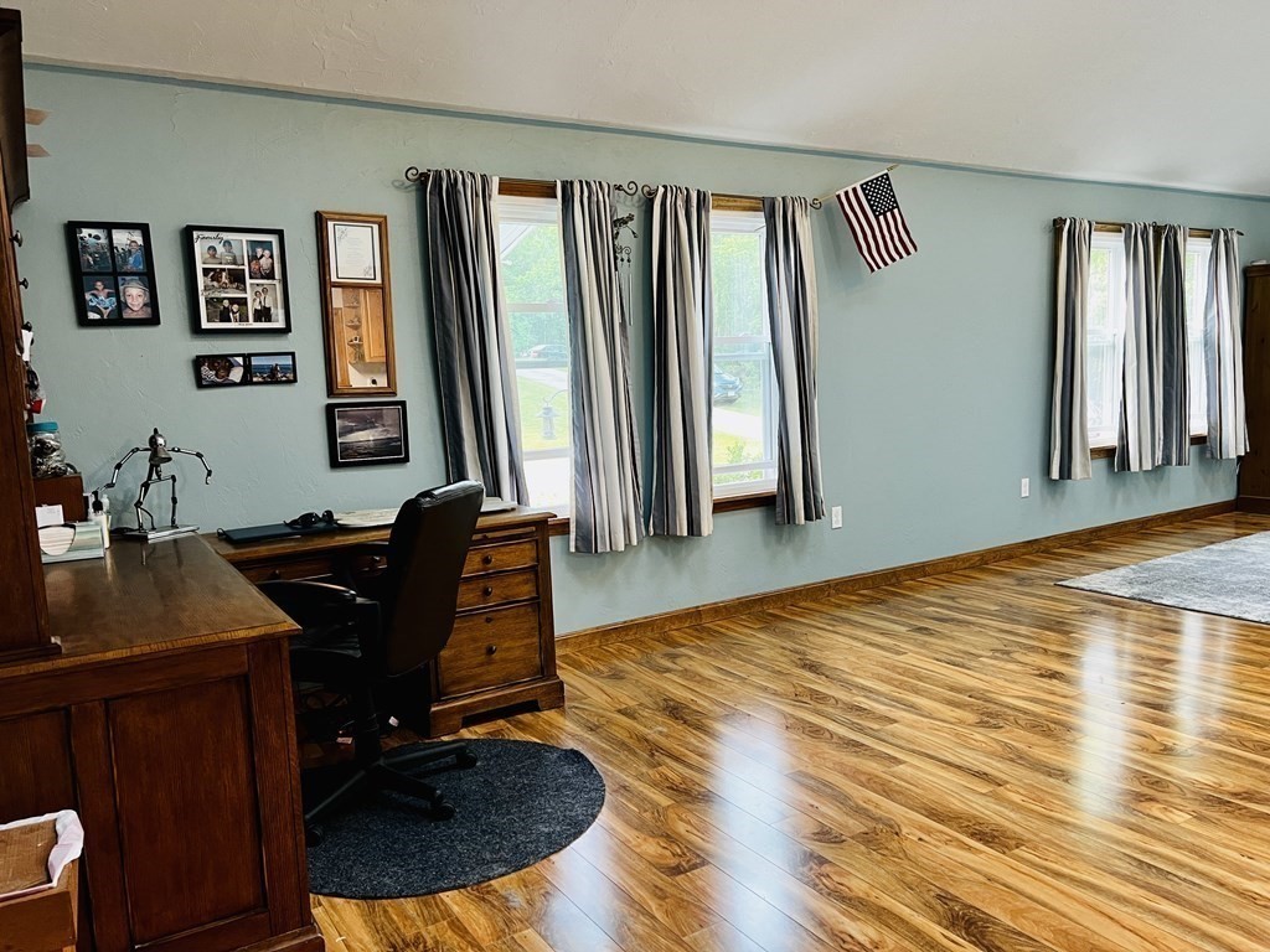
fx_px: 954
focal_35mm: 26
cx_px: 635
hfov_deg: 67.3
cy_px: 476
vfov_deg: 53.1
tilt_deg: -7.1
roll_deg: +2.5
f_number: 1.5
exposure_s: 1/60
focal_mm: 5.7
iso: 200
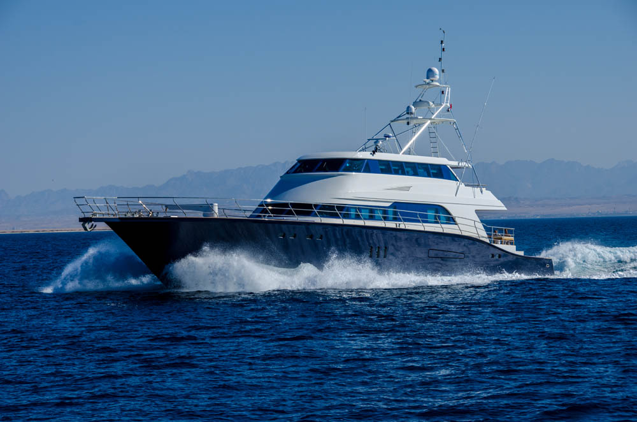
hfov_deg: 16.7
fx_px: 2172
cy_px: 211
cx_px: 318
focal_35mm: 123
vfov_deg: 11.1
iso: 100
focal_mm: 82
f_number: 11
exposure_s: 1/250
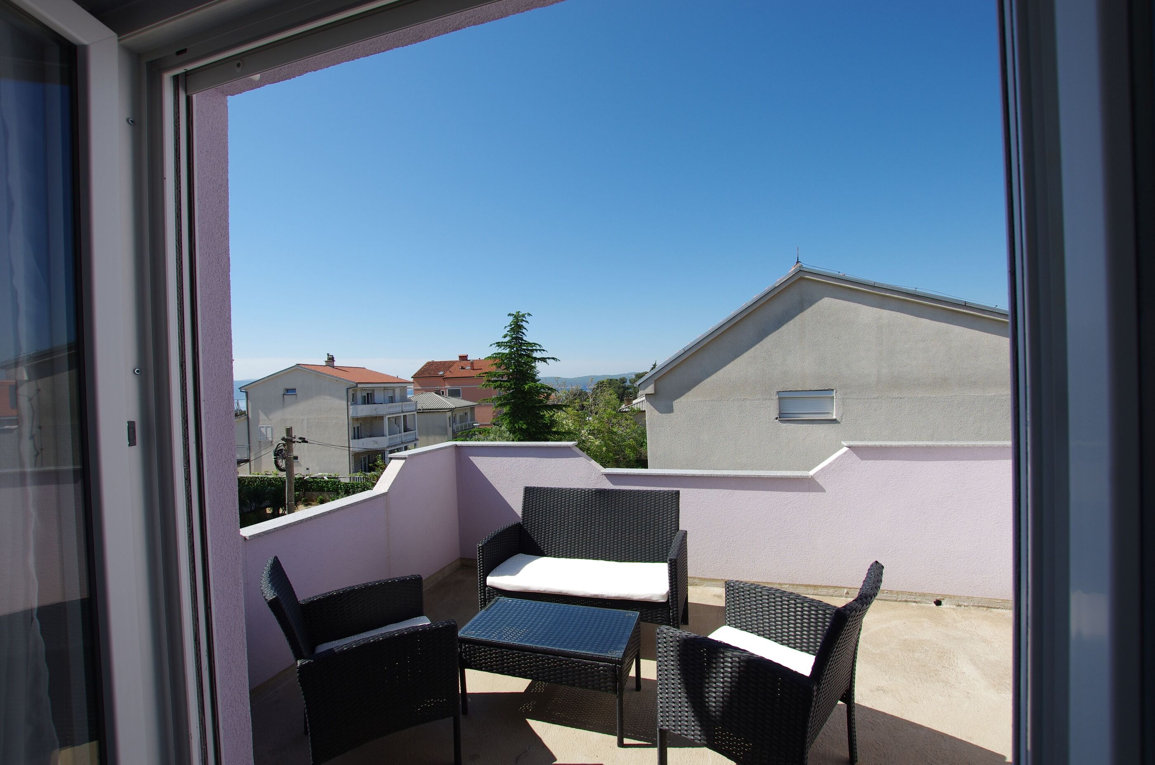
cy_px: 382
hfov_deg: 100.5
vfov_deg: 77.1
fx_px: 480
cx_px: 578
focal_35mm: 15
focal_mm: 10
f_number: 7.1
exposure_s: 1/250
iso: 100
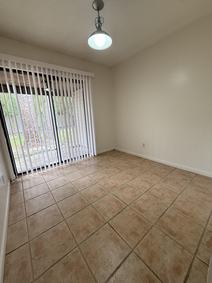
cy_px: 142
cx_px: 106
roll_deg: +1.9
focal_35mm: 14
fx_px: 114
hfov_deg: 85.7
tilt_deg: -11.9
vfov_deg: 102.1
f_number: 2.2
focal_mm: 2.22
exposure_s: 1/120
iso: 250
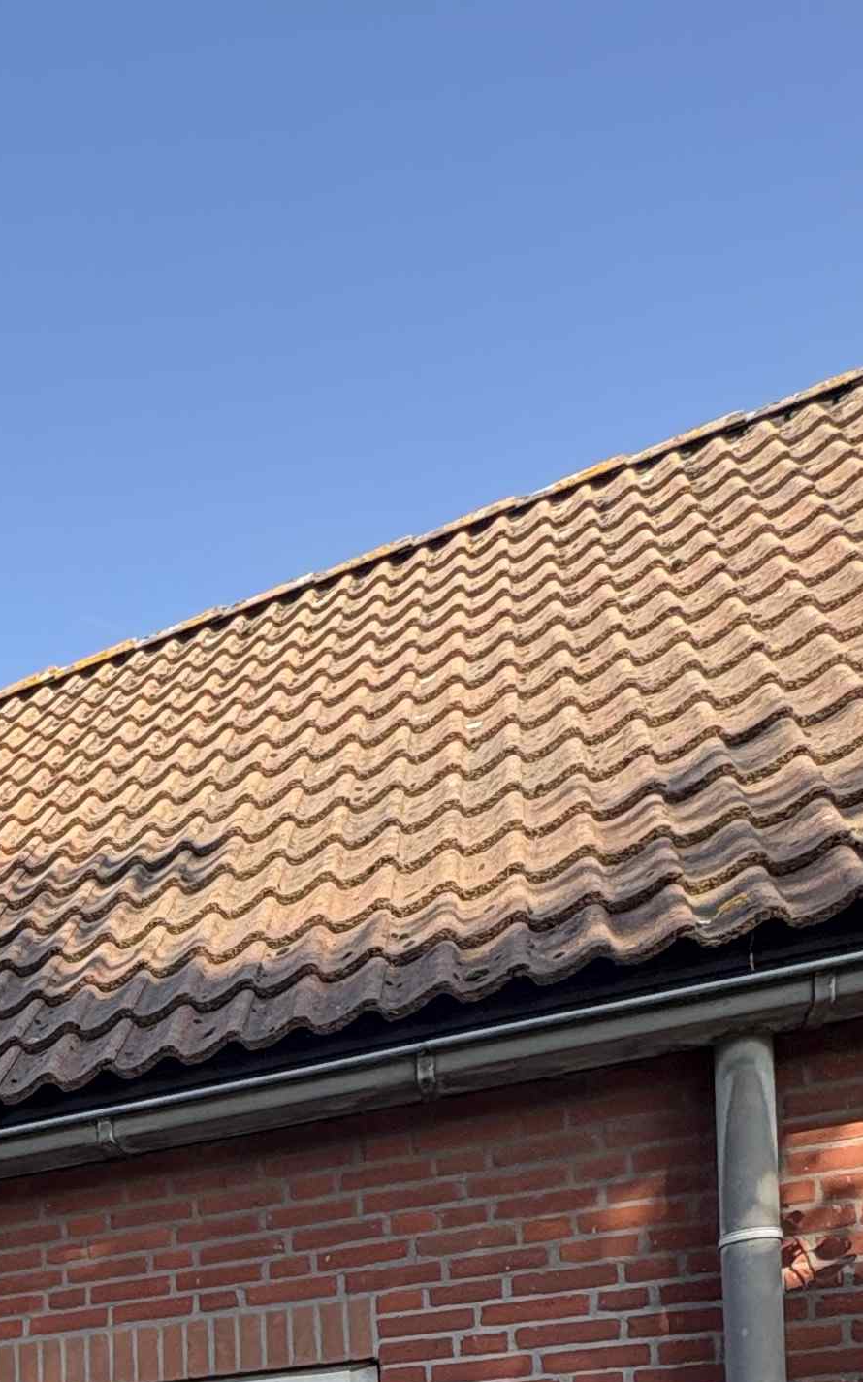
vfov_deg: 37.0
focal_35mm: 42
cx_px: -440
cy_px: 1628
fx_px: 1581
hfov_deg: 23.9
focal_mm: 2.22
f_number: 2.2
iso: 64
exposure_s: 1/312
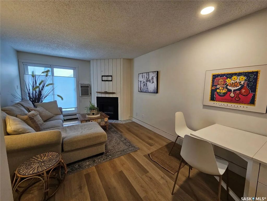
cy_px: 100
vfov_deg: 89.9
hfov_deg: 106.2
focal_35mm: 13
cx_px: 134
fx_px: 100
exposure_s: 1/60
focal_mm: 2.2
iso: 125
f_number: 2.2
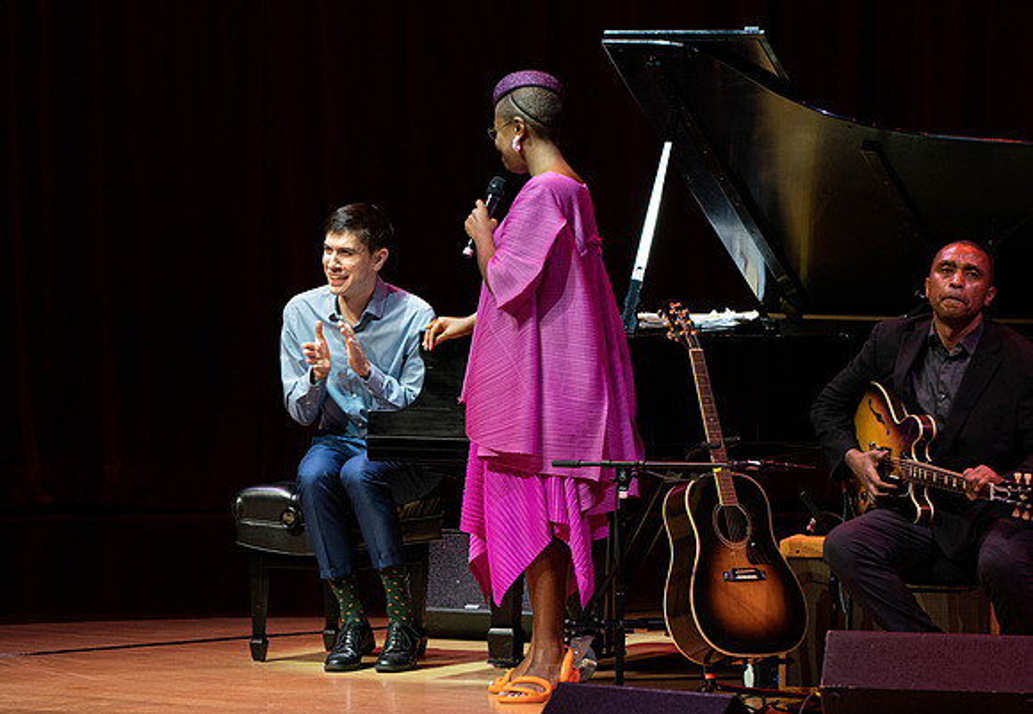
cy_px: 389
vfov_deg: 4.9
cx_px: 448
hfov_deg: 7.0
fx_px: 8411
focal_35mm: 290
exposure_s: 1/320
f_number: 8
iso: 3200
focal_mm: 259
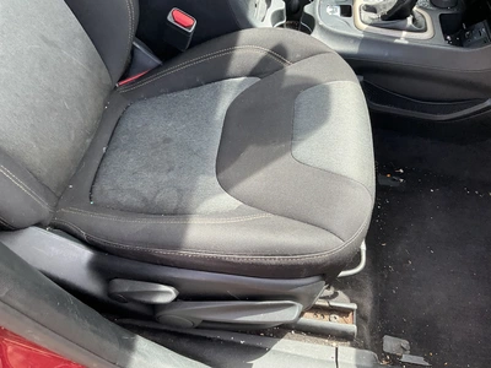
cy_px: 184
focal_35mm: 29
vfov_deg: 48.2
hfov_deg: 61.7
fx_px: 411
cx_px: 246
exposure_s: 1/166
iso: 32
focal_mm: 3
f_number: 1.8
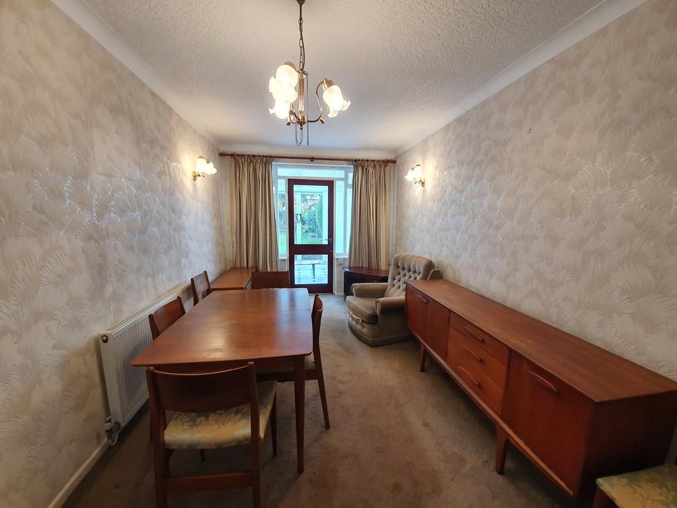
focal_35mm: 13
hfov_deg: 106.2
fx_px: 254
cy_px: 254
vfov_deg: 89.9
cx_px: 338
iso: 125
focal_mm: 1.8
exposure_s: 1/50
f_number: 2.2
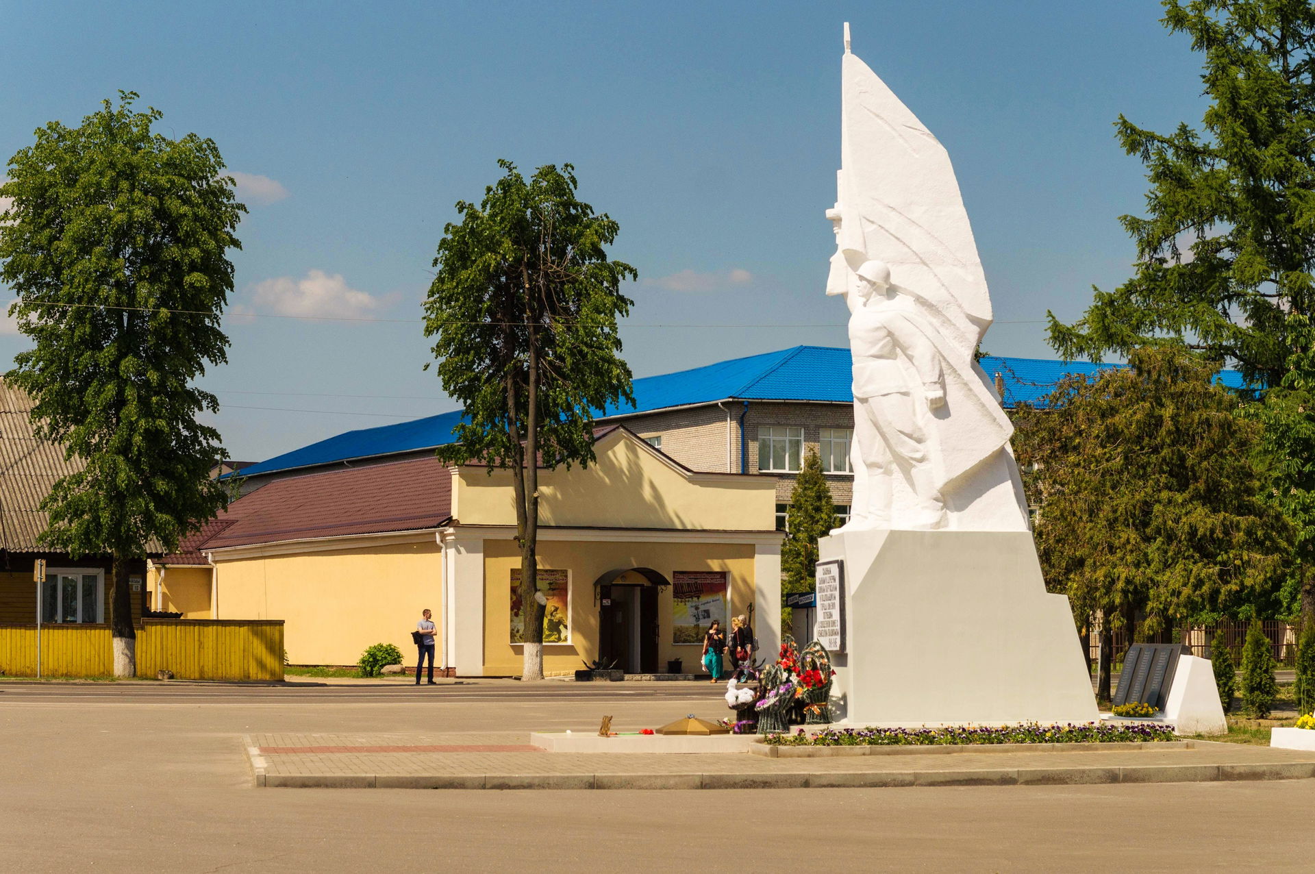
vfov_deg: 18.1
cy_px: 437
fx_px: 2737
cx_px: 658
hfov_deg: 27.0
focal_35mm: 75
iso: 200
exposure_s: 1/3200
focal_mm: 50
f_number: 5.6
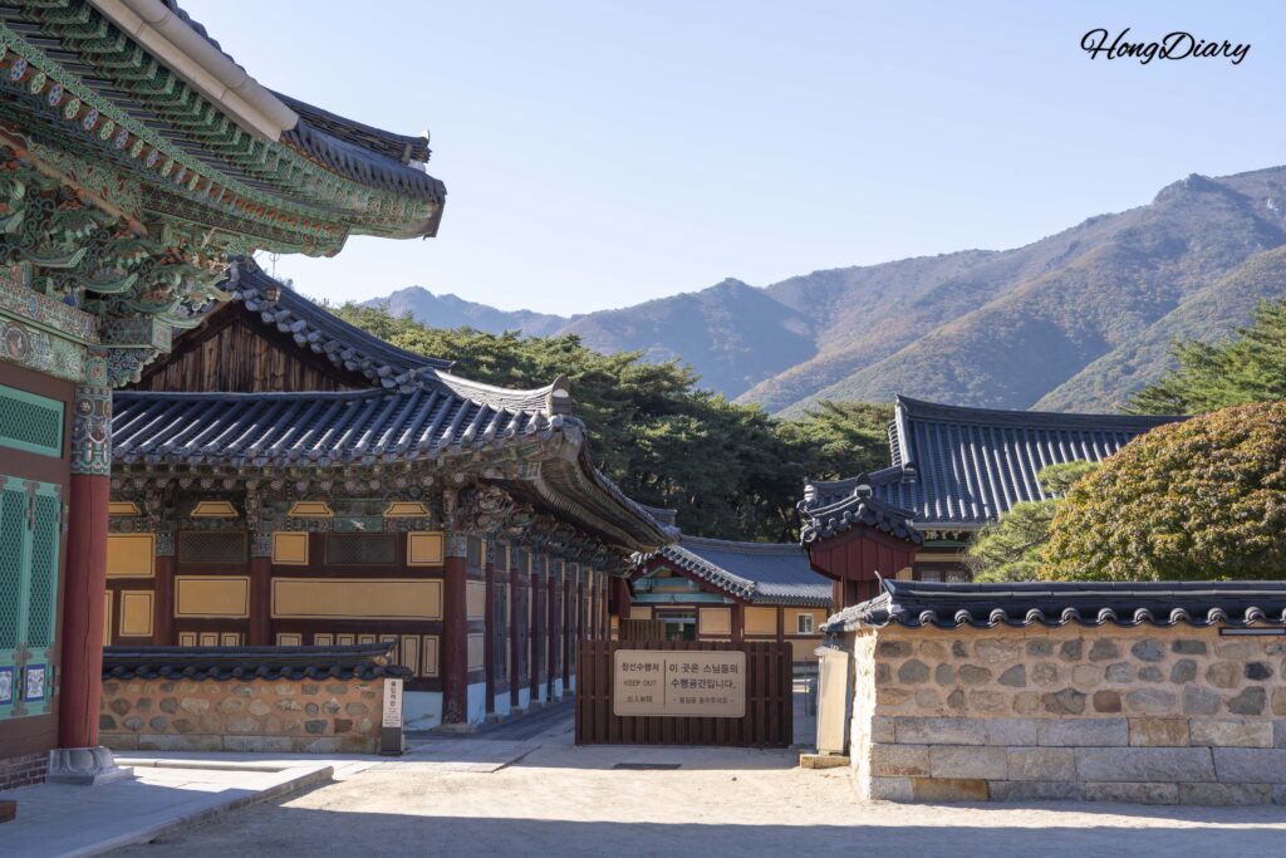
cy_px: 429
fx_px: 1715
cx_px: 643
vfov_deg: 28.1
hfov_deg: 41.1
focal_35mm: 48
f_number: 8
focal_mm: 48
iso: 100
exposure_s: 1/125
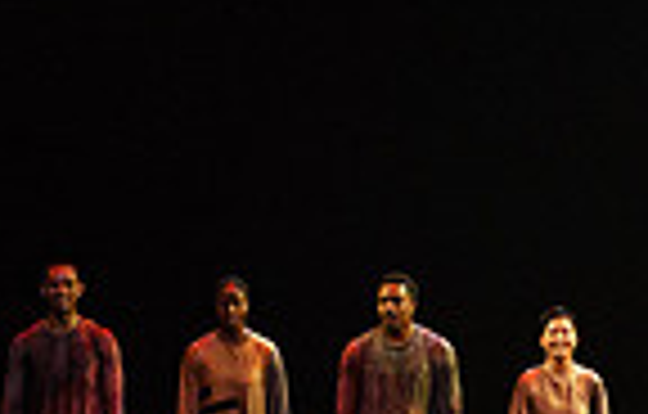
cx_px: 1023
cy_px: -137
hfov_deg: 4.9
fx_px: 7482
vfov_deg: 3.2
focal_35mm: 421
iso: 6400
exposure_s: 1/250
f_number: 5.6
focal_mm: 100
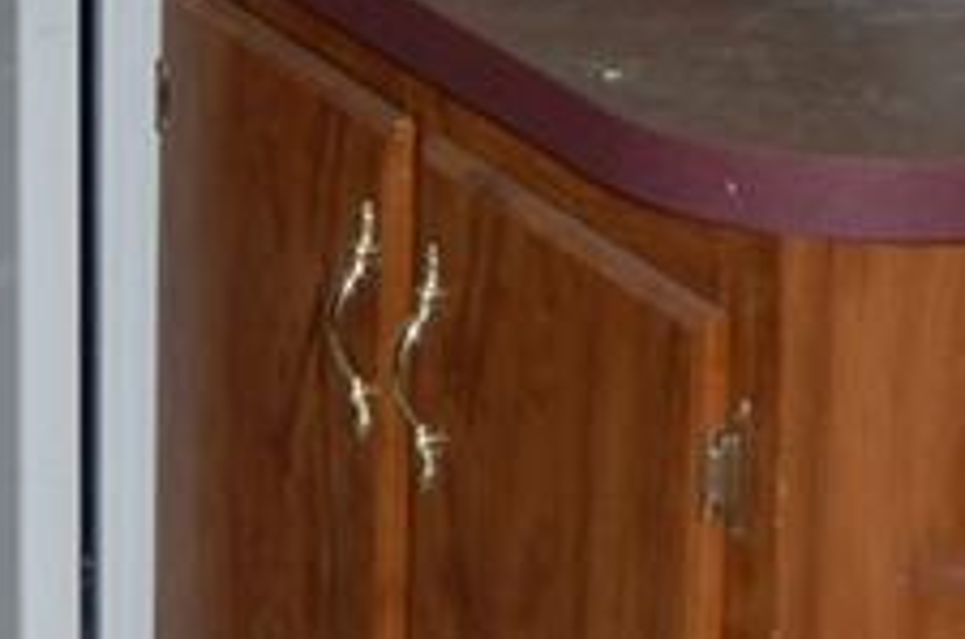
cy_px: -763
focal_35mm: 191
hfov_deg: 10.7
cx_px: 107
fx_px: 5109
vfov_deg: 6.9
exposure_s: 1/60
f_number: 4.2
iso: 400
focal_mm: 28
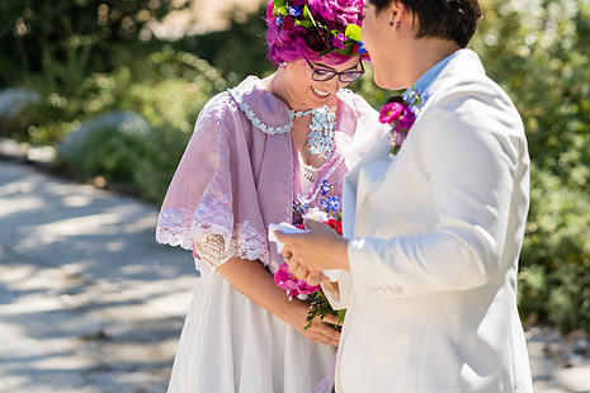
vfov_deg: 12.9
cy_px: 164
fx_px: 1737
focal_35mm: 106
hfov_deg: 19.3
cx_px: 358
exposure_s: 1/800
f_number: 2.8
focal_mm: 85
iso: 100
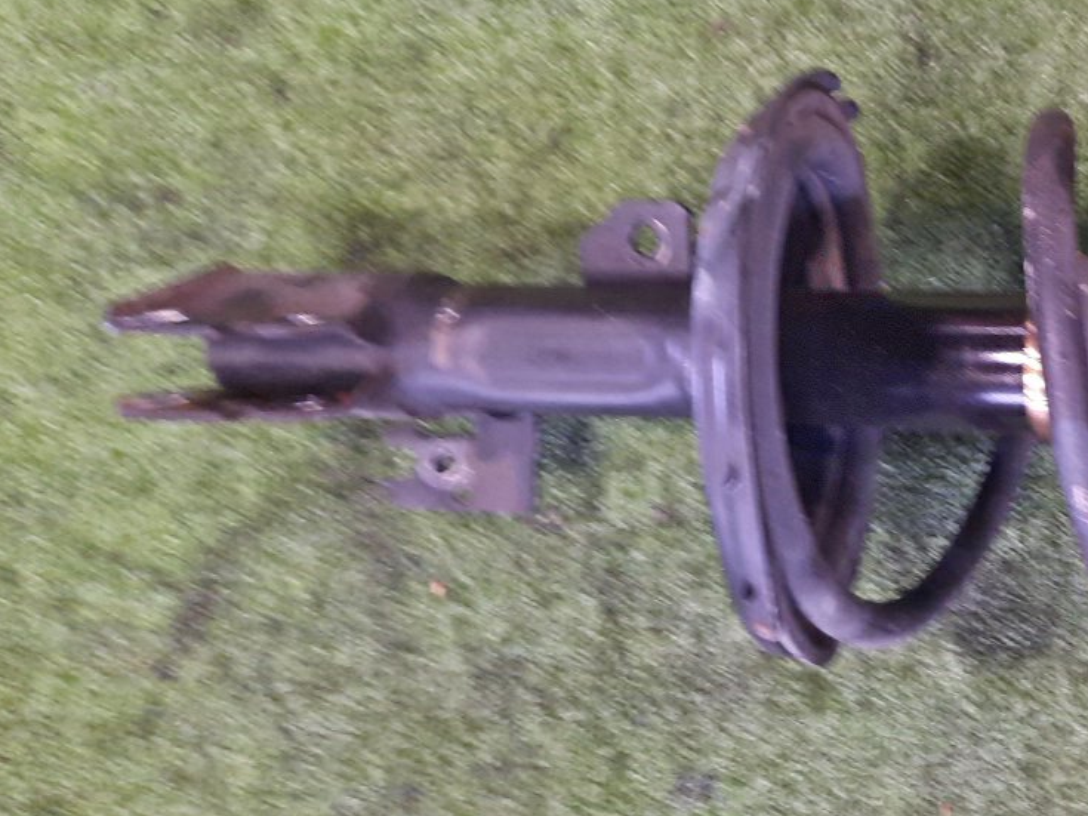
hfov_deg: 35.9
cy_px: 292
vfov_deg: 29.5
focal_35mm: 49
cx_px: 1030
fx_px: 1540
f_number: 2
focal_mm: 4.6
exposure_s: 1/25
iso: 336
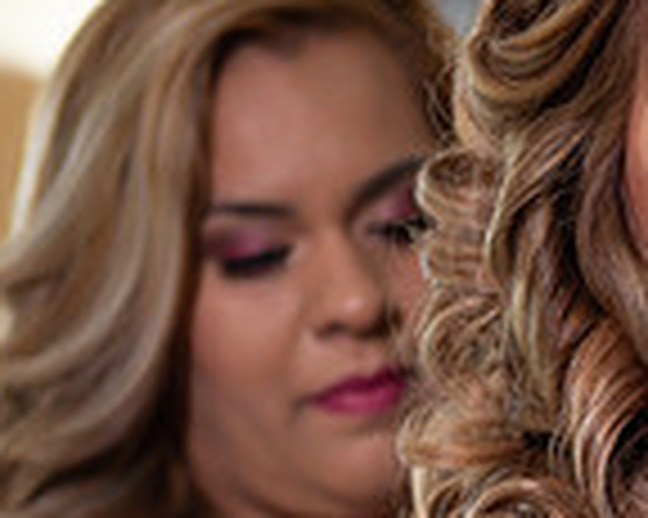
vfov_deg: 6.6
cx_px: 882
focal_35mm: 235
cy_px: 500
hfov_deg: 8.1
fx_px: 4504
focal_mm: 62
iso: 400
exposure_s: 1/60
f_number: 3.2
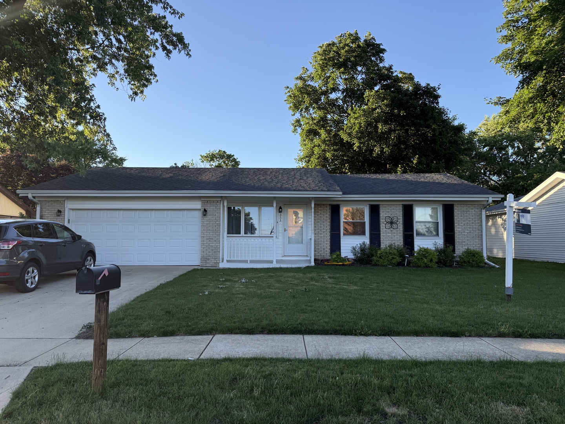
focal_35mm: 24
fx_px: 392
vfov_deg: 56.8
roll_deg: -0.7
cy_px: 212
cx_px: 282
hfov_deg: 71.6
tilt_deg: +4.6
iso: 100
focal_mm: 6.76
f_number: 1.78
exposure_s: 1/1271
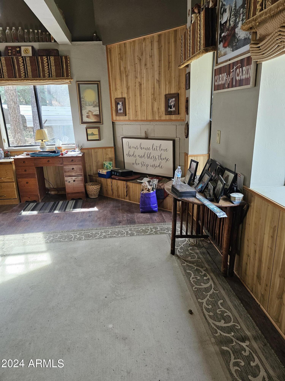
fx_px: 252
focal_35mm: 23
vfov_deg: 73.9
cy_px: 190
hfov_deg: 58.9
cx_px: 142
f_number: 1.7
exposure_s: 1/120
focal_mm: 6.3
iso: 250
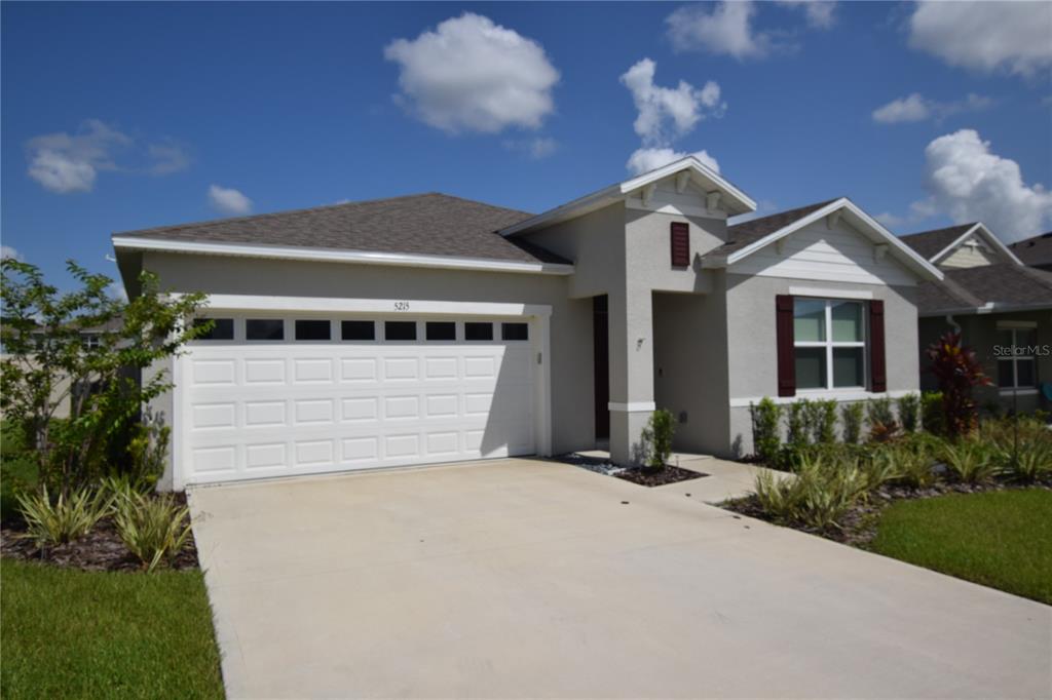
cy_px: 350
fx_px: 701
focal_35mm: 24
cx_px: 526
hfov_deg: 73.8
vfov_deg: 53.1
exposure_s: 1/640
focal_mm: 16
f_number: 13
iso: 200
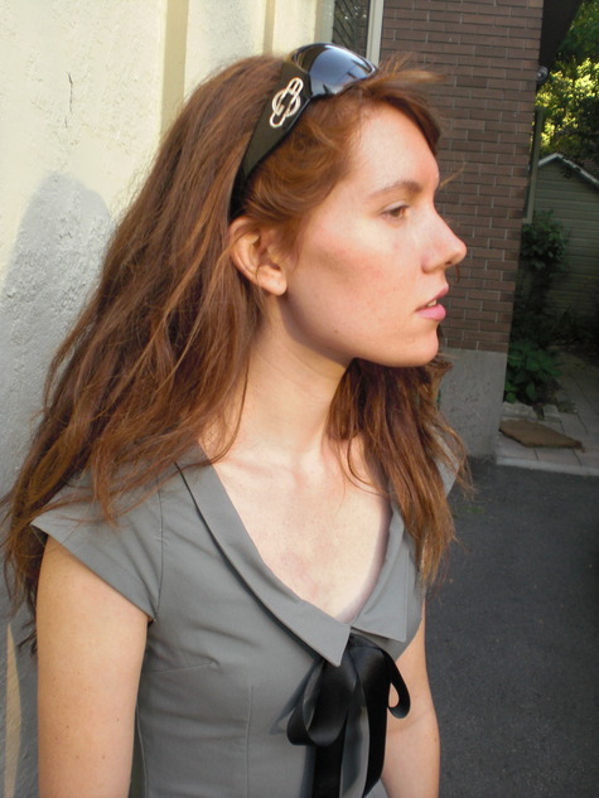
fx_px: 876
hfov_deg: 37.7
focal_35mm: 38
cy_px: 399
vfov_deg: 49.0
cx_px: 300
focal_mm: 6.3
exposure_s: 1/100
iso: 100
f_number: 3.1
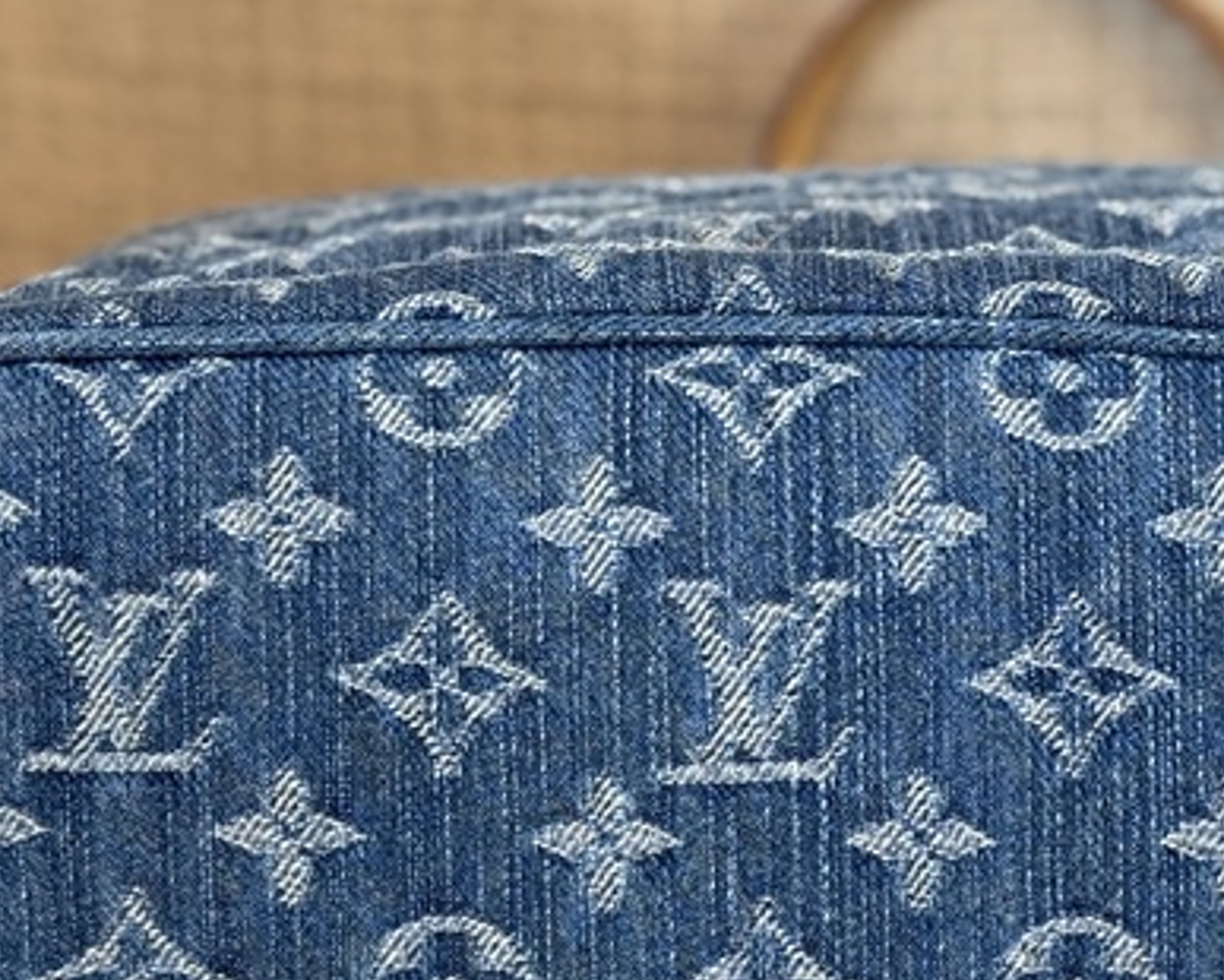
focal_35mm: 122
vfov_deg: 12.6
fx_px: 4422
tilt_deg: -16.6
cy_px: 876
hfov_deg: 15.6
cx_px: 1003
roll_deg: -0.7
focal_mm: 6.76
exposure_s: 1/53
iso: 64
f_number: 1.78
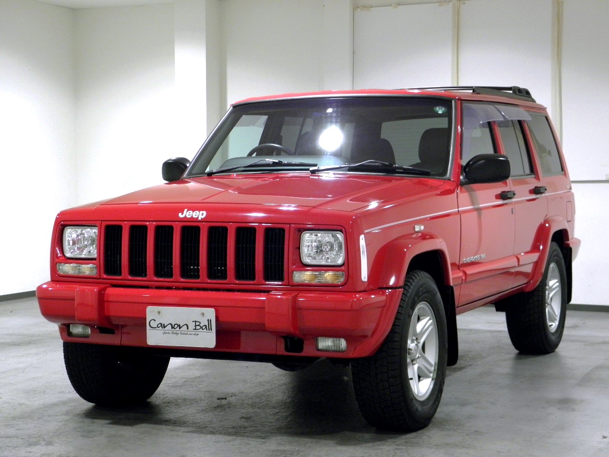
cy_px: 228
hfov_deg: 28.6
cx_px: 304
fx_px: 1196
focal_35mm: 68
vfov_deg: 21.6
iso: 200
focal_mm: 12.2
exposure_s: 1/8
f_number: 4.3
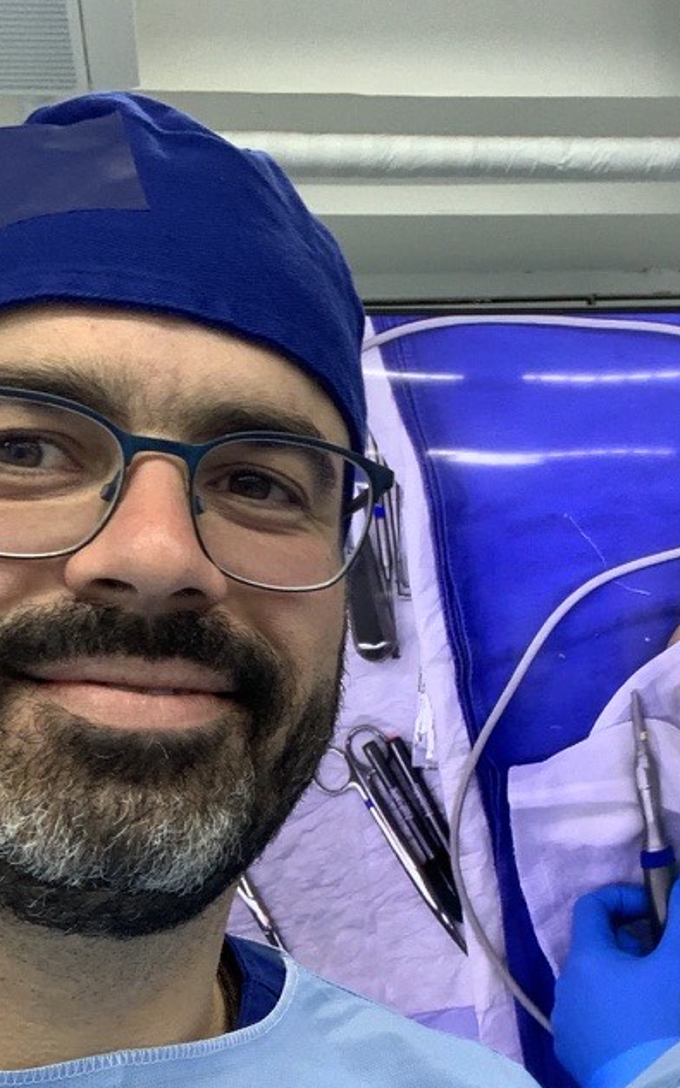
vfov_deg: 36.8
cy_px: 642
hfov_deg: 22.9
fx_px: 1631
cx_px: 621
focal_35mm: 55
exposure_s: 1/60
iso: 160
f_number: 2.2
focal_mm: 2.87
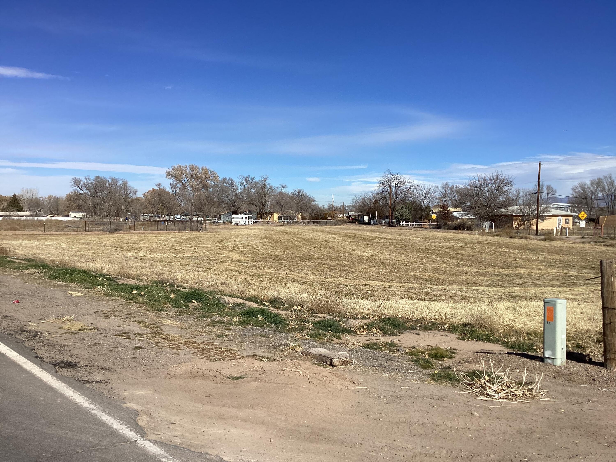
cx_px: 308
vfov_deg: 45.4
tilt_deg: -2.3
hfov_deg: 58.4
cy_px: 231
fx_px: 552
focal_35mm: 31
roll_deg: -0.4
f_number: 2.4
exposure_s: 1/2331
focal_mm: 3.3
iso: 25
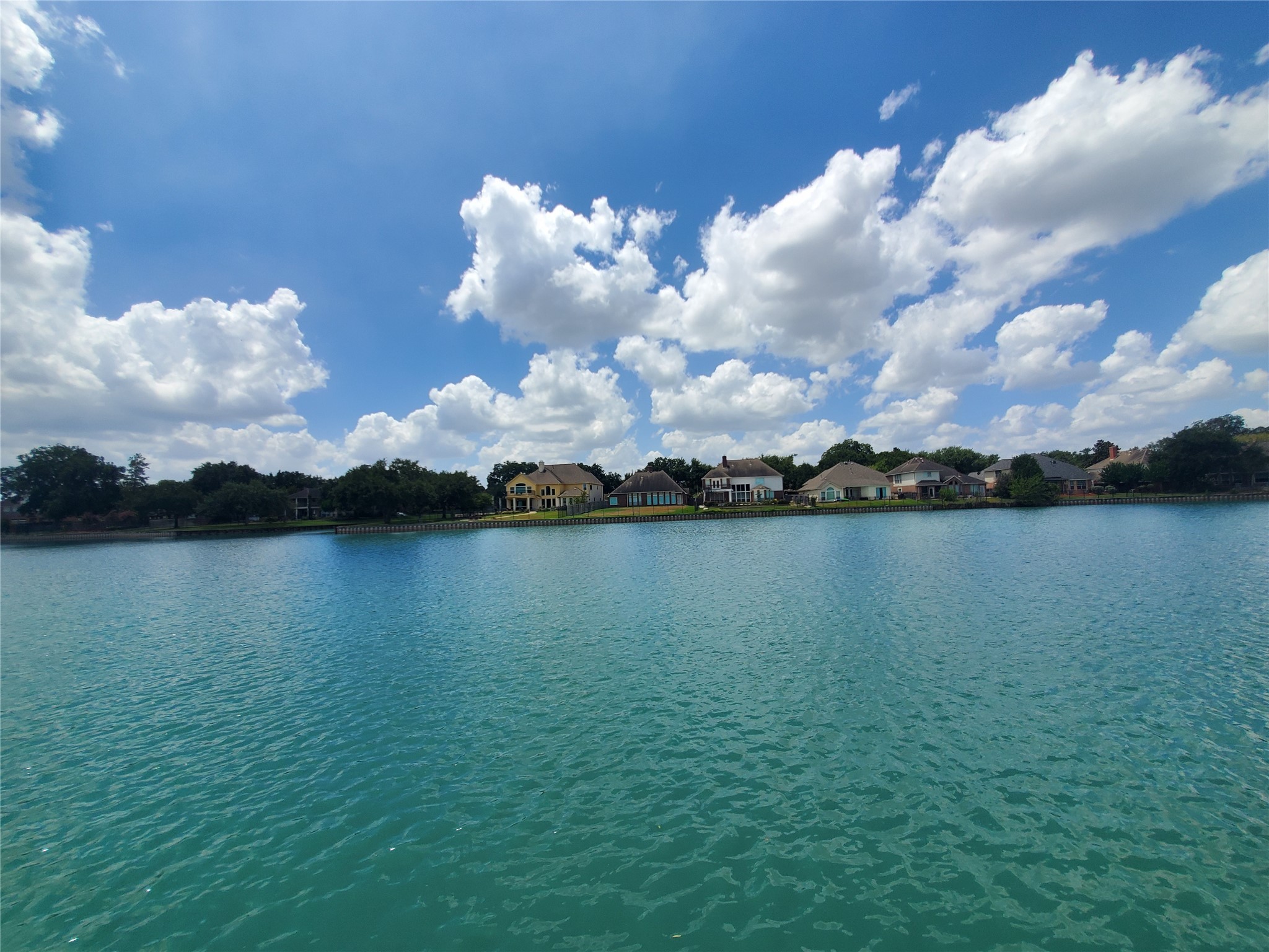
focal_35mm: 13
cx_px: 634
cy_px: 476
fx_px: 477
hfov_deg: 106.2
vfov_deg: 89.9
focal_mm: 1.8
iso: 50
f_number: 2.2
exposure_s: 1/1677
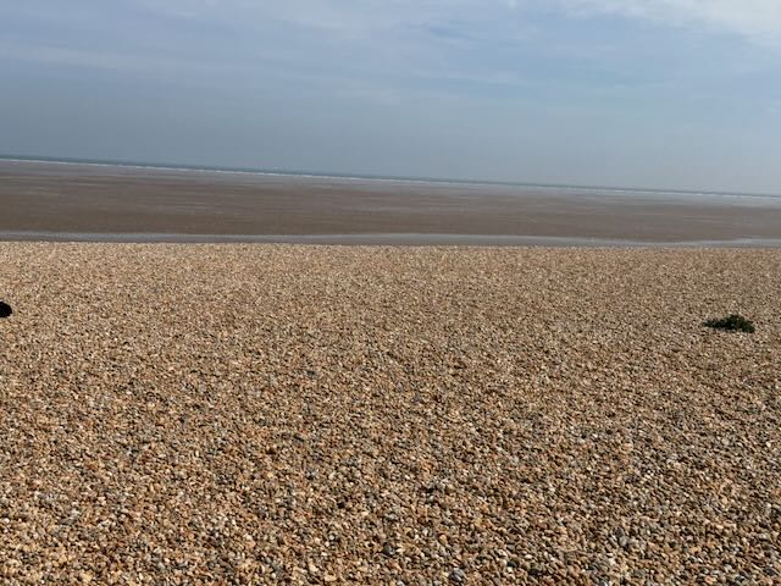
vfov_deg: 30.3
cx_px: 390
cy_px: 293
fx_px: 1083
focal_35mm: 48
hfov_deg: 39.7
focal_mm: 6.76
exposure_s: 1/11364
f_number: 1.78
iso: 80
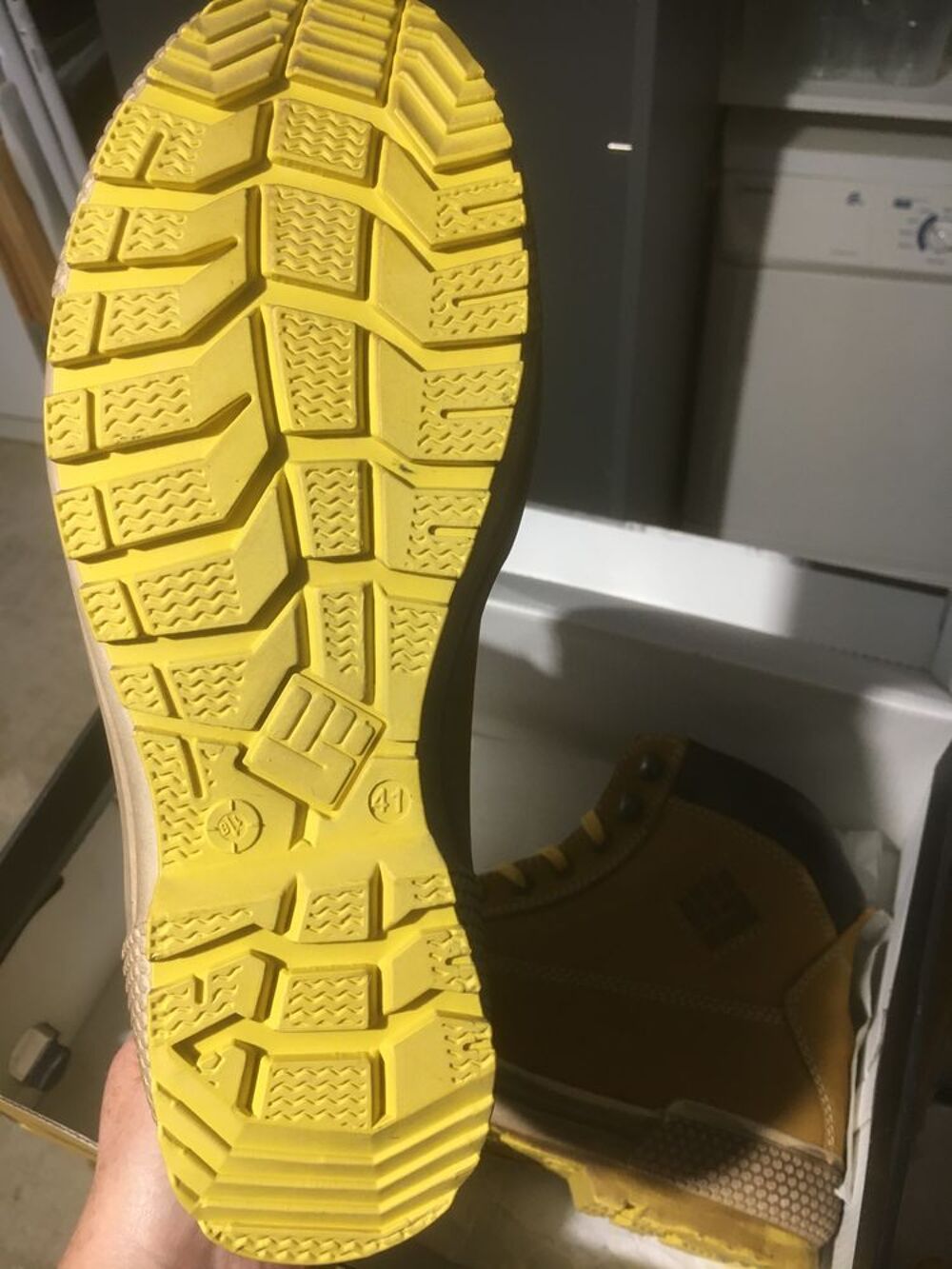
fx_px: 1063
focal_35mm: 29
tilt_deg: -46.3
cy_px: 634
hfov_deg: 48.2
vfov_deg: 61.7
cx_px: 476
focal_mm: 4.15
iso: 125
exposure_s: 1/33
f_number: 2.2
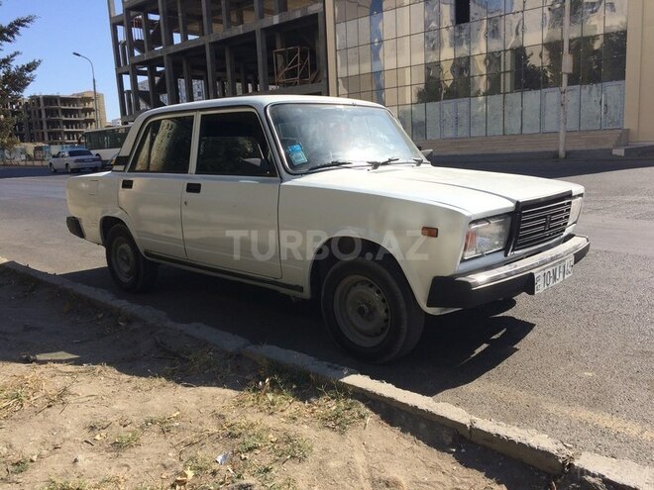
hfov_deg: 61.7
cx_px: 327
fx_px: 548
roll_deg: +1.9
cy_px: 245
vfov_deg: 48.2
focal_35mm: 29
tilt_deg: -10.8
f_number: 2.2
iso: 32
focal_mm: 4.15
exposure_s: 1/1642
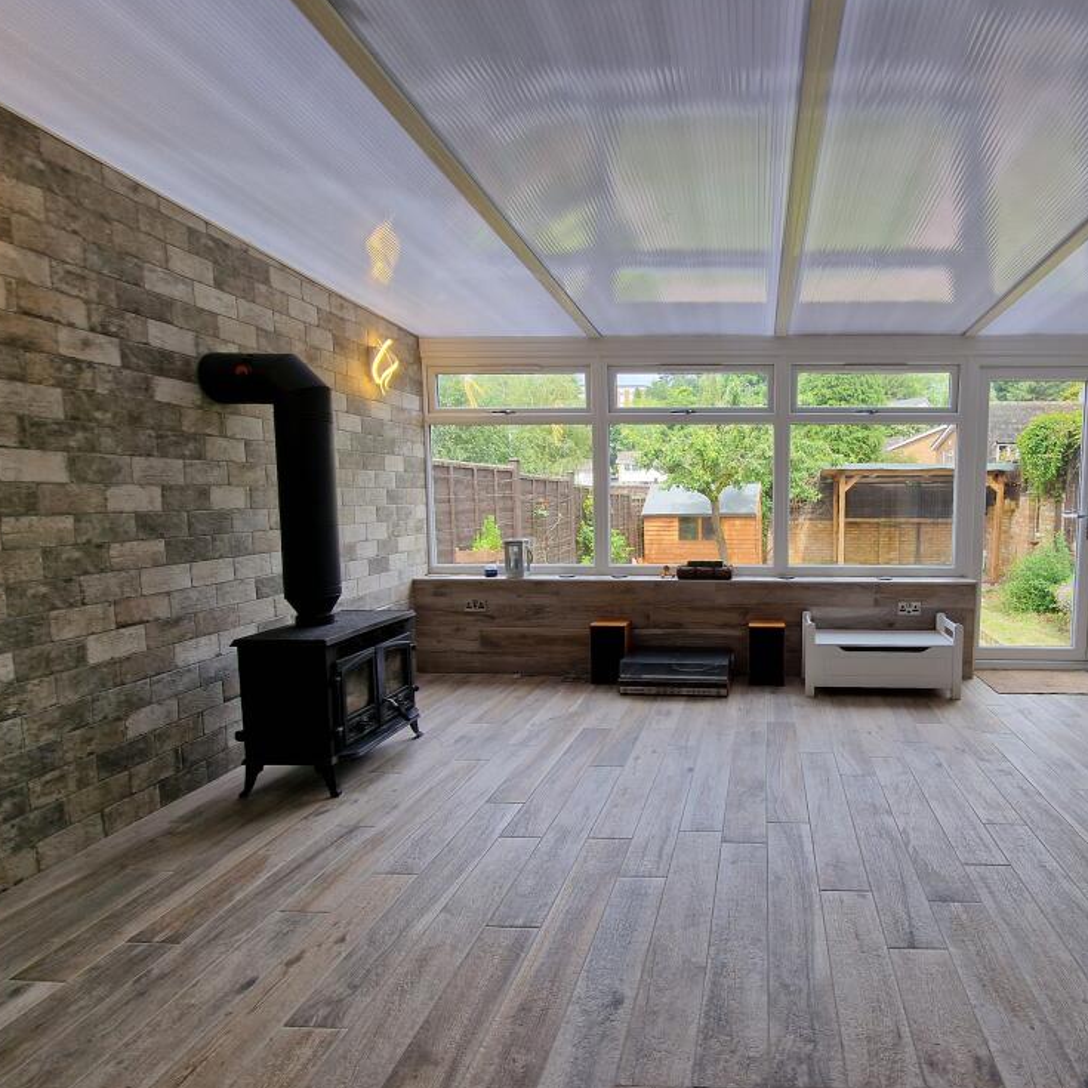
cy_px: 552
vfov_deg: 87.4
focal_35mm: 16
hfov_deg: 83.9
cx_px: 739
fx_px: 569
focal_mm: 2.2
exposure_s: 1/178
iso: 50
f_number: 2.2
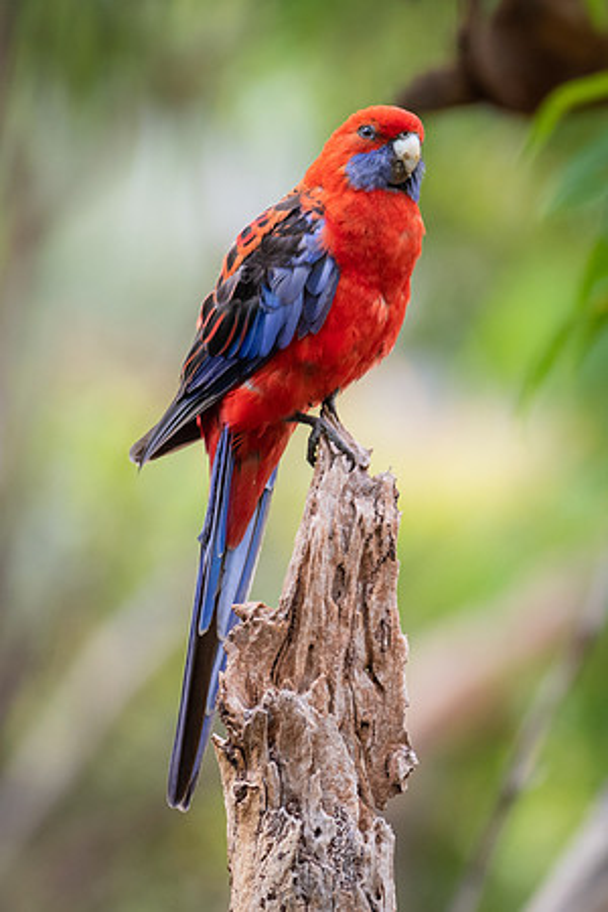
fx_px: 27411
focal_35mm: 1082
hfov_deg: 1.3
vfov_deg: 1.9
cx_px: 533
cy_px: 399
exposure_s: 1/200
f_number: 5.6
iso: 560
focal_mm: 500
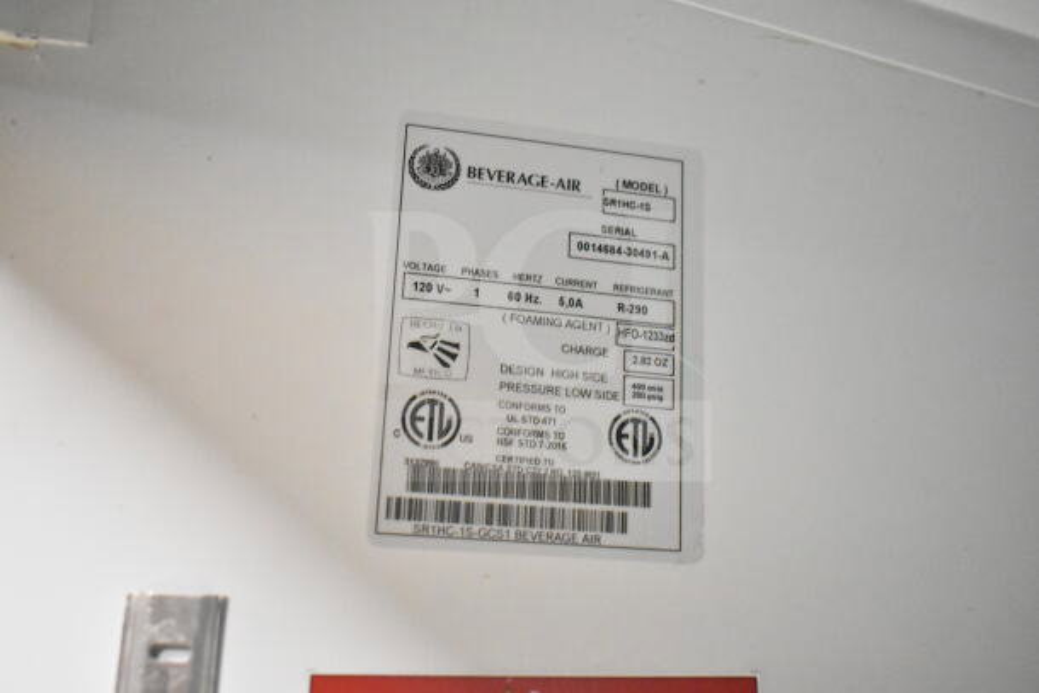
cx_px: 520
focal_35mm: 36
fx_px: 1039
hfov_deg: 53.1
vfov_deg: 36.9
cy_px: 346
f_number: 4
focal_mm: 24
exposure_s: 1/40
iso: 14400
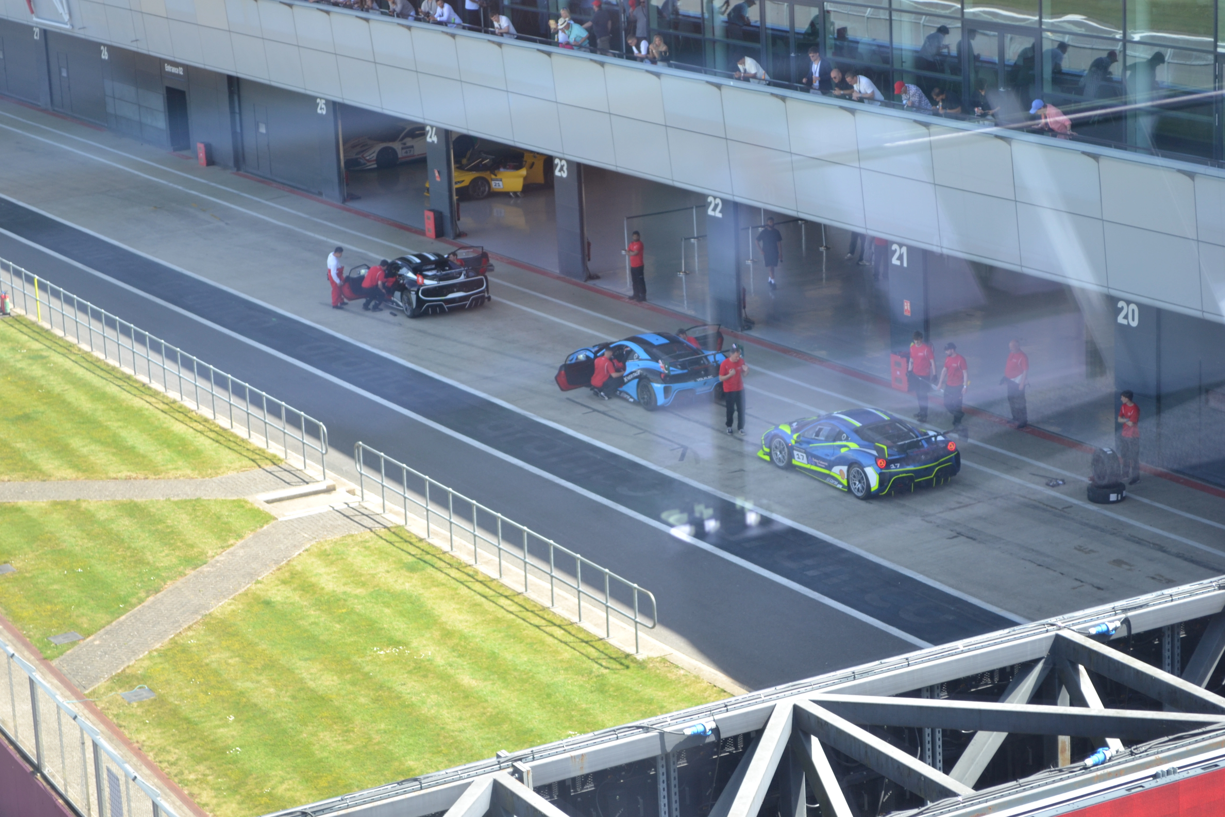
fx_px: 2807
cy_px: 408
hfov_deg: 24.6
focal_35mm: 82
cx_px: 612
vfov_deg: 16.6
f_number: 5.6
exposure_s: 1/125
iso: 180
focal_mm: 55
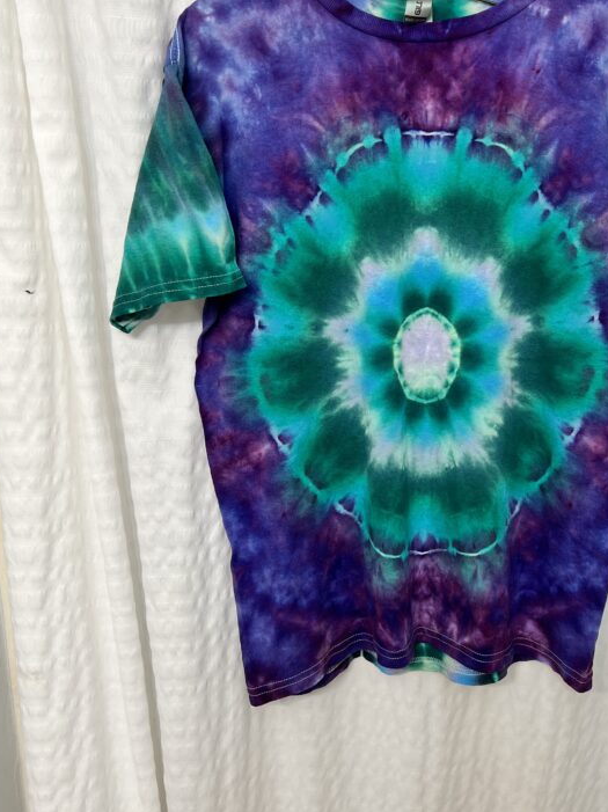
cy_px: 417
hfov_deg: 37.2
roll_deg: +0.1
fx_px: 891
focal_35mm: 38
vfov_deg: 49.0
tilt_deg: -14.1
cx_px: 410
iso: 64
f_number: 1.5
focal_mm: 5.7
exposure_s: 1/60
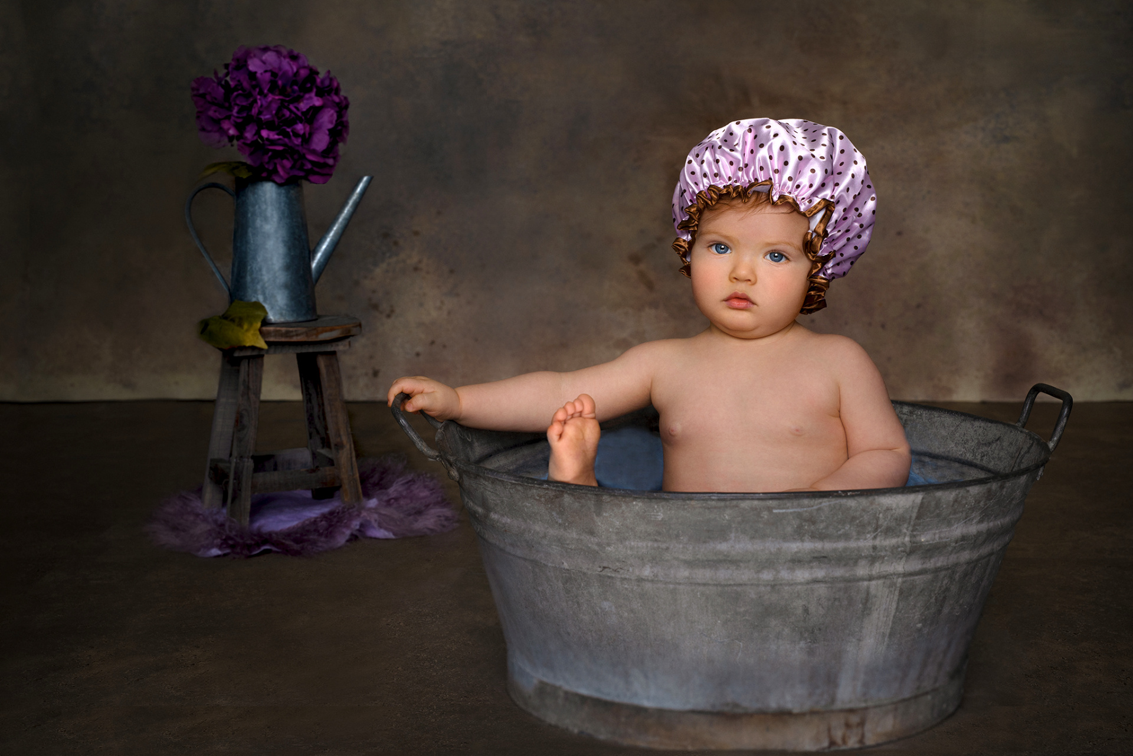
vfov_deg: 27.0
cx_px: 566
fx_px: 1574
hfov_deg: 39.6
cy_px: 378
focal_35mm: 50
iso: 100
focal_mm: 50
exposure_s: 1/200
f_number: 7.1
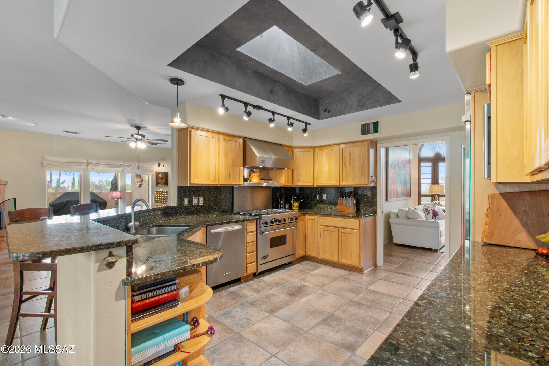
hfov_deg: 100.4
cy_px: 183
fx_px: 229
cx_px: 274
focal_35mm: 15
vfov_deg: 77.3
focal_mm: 10
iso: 800
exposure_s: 1/2.5
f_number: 14
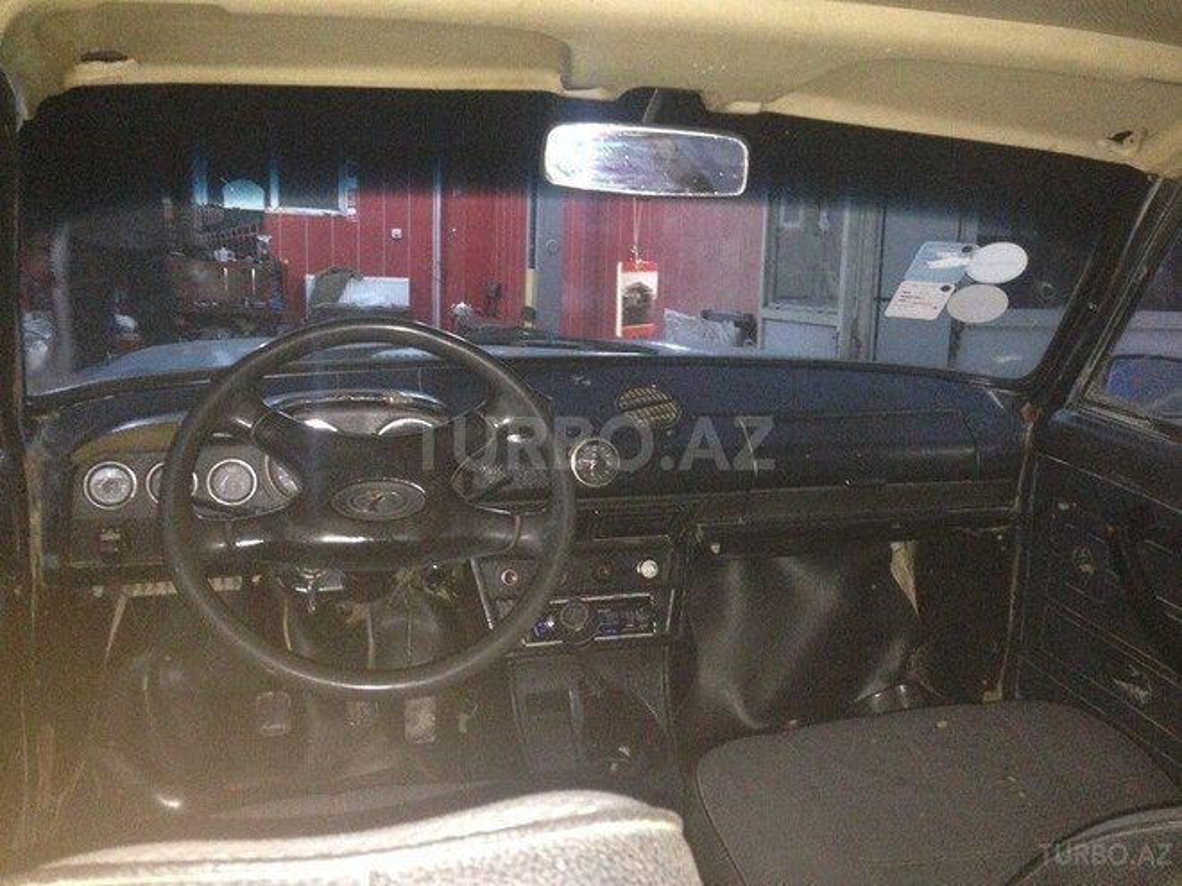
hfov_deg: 55.4
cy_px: 443
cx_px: 591
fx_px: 1127
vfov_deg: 42.9
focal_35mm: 33
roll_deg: -3.1
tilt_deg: -7.6
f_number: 2.4
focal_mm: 4.12
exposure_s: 1/16
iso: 500
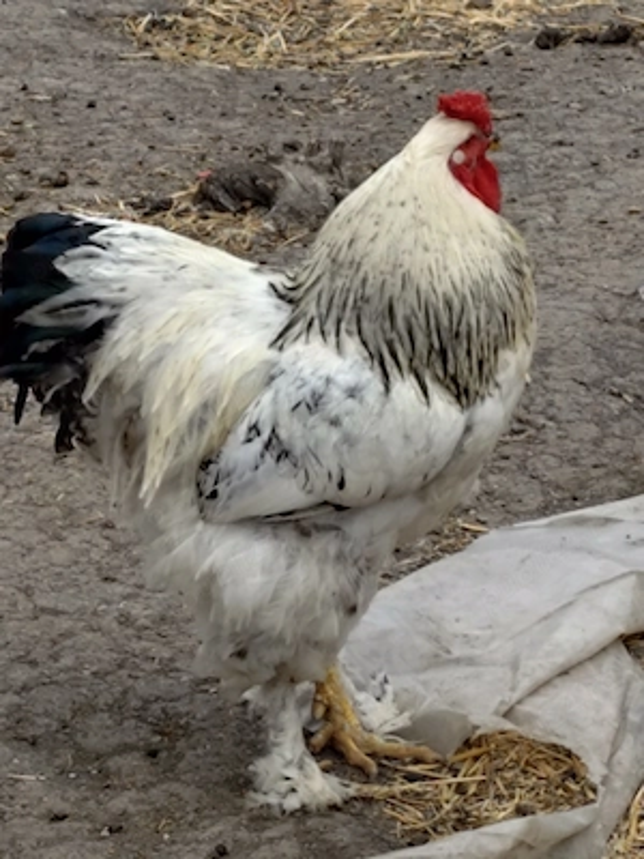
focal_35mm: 160
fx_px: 3969
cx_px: 322
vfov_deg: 12.3
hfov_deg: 9.3
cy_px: 430
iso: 50
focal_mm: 6.14
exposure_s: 1/509
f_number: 1.65
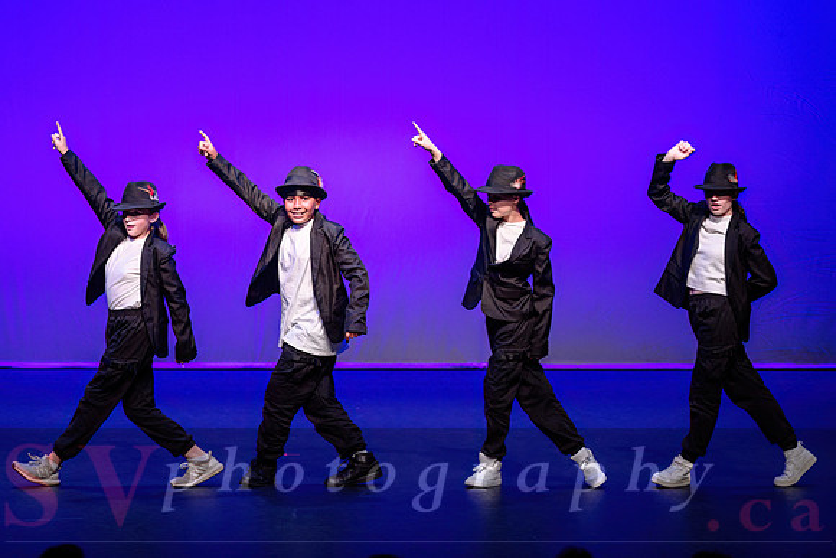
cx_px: 359
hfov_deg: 13.8
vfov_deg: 9.2
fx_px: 3448
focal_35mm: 148
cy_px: 239
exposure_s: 1/320
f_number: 2.8
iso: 1250
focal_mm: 130
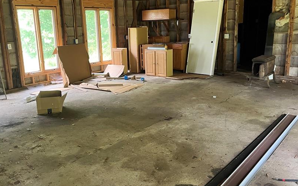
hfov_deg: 55.3
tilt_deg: -12.6
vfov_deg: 36.3
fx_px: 284
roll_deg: +2.2
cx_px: 145
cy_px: 90
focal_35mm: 35
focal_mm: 5.1
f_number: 1.6
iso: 250
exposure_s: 1/60
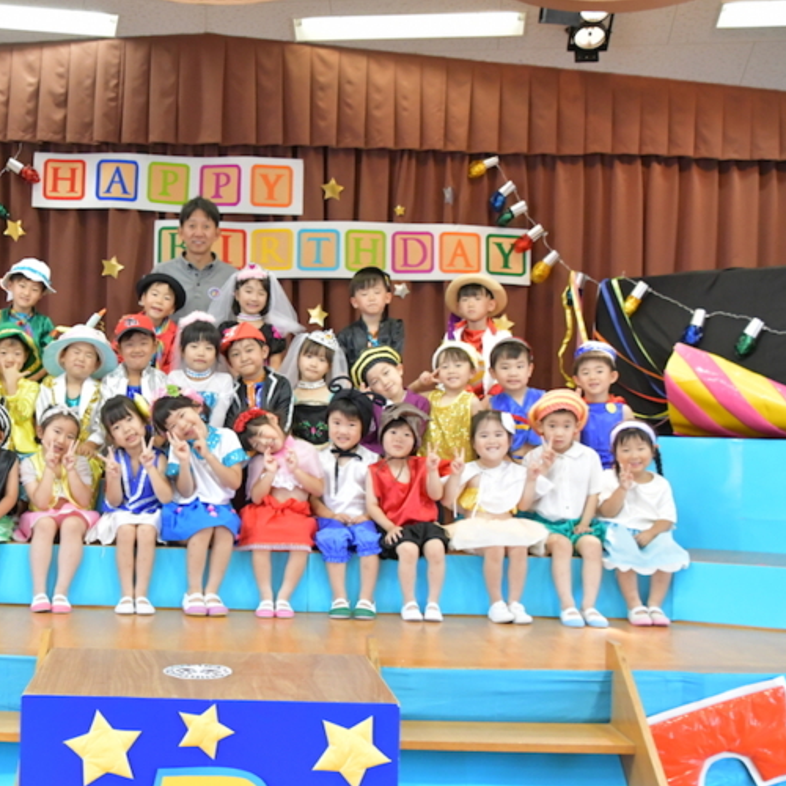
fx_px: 1207
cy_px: 391
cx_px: 200
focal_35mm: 47
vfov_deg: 36.1
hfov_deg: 35.3
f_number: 7.1
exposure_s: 1/200
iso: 4000
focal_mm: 24
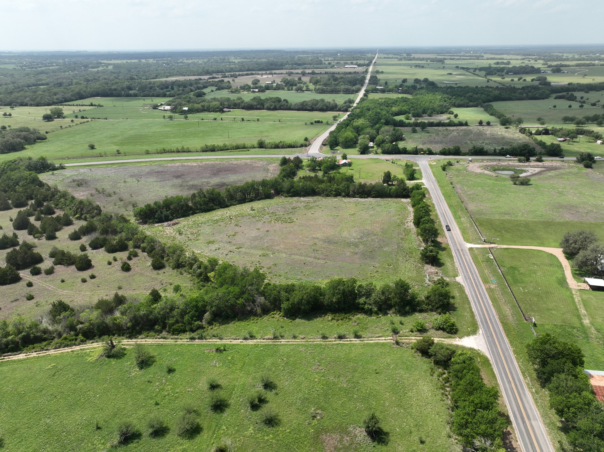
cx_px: 302
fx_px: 419
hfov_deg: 71.6
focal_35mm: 24
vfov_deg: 56.8
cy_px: 226
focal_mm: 12.29
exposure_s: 1/1600
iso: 110
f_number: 2.8
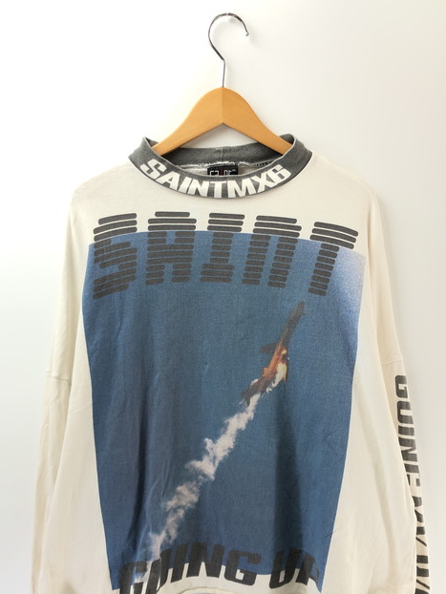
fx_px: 618
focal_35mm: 36
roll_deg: -0.3
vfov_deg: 51.0
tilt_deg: -16.1
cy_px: 353
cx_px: 221
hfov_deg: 39.7
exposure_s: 1/50
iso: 20
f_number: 1.8
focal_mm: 4
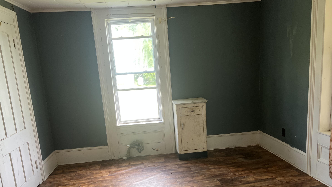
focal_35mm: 29
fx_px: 255
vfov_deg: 39.7
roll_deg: +3.2
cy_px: 123
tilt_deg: -12.4
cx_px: 169
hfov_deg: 66.1
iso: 125
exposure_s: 1/117
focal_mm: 5.7
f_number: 1.5
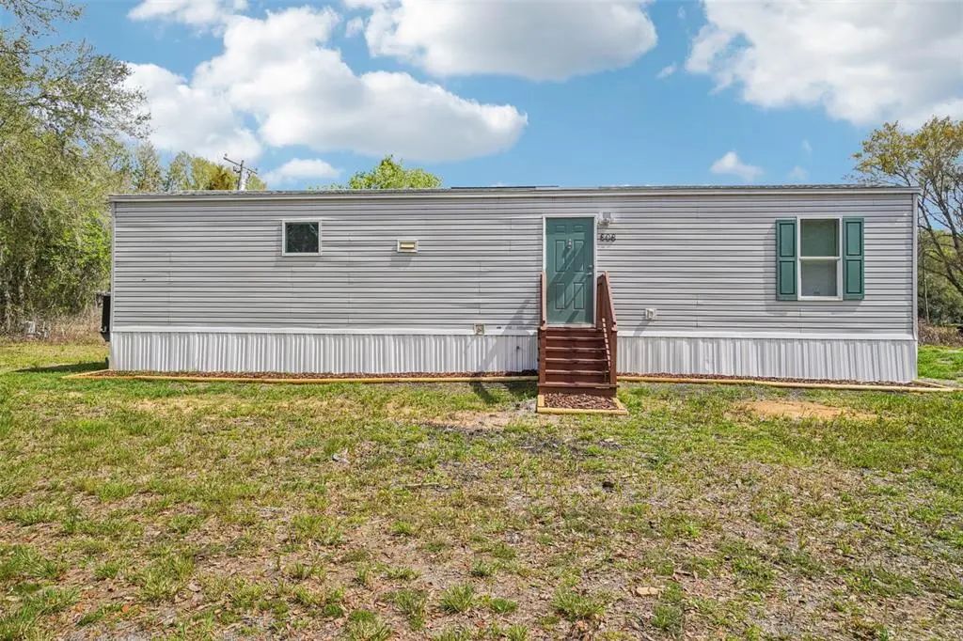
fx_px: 602
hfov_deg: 77.3
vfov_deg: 56.1
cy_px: 320
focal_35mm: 22
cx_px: 482
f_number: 8
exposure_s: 1/250
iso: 100
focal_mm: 15
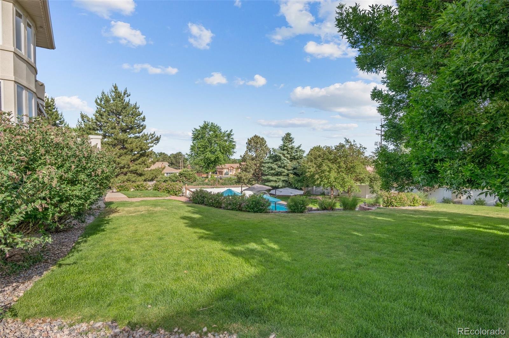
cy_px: 169
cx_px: 254
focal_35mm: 17
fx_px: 240
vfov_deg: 70.3
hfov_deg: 93.3
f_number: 9
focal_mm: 17
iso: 400
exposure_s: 1/40
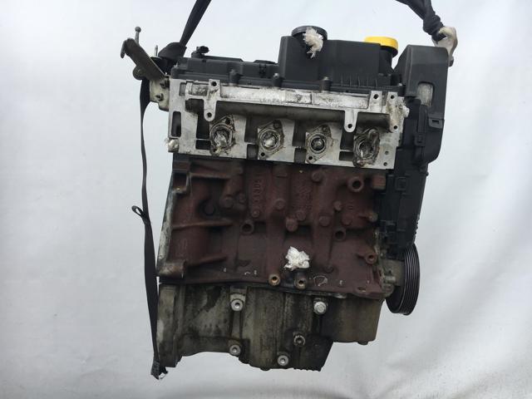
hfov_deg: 61.7
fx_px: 446
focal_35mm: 29
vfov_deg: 48.2
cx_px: 266
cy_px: 200
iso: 25
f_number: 2.2
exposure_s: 1/283
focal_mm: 4.15
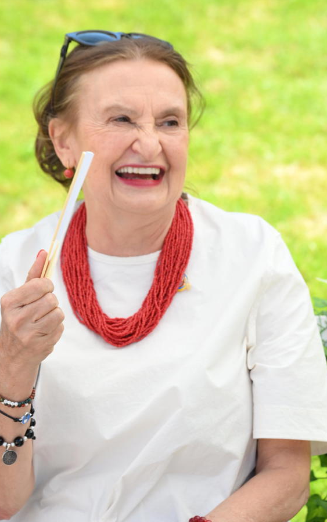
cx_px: 155
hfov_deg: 10.7
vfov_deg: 17.0
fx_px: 1753
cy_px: 283
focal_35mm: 123
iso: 250
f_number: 4
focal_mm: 70
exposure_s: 1/500
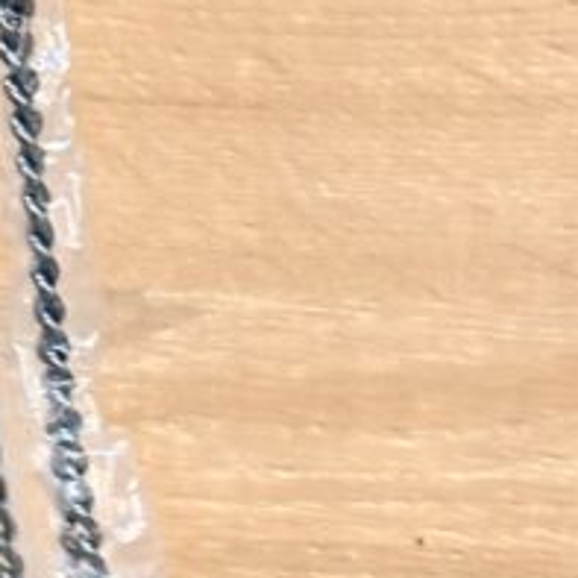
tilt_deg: -12.6
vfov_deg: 7.1
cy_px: 1115
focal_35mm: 239
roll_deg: -0.2
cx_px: -399
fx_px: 4515
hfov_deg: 7.2
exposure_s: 1/25
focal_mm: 5.96
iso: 320
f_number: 1.6
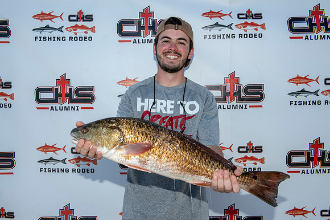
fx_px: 348
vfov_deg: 35.0
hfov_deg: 50.7
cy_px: 110
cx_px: 165
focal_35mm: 38
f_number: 6.3
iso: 50
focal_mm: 38
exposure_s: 1/125
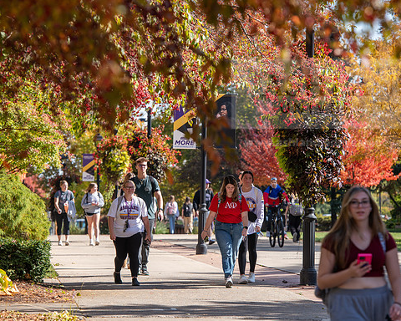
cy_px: 160
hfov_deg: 11.0
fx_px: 2089
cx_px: 206
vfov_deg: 8.8
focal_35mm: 176
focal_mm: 155
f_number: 5.6
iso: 160
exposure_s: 1/250
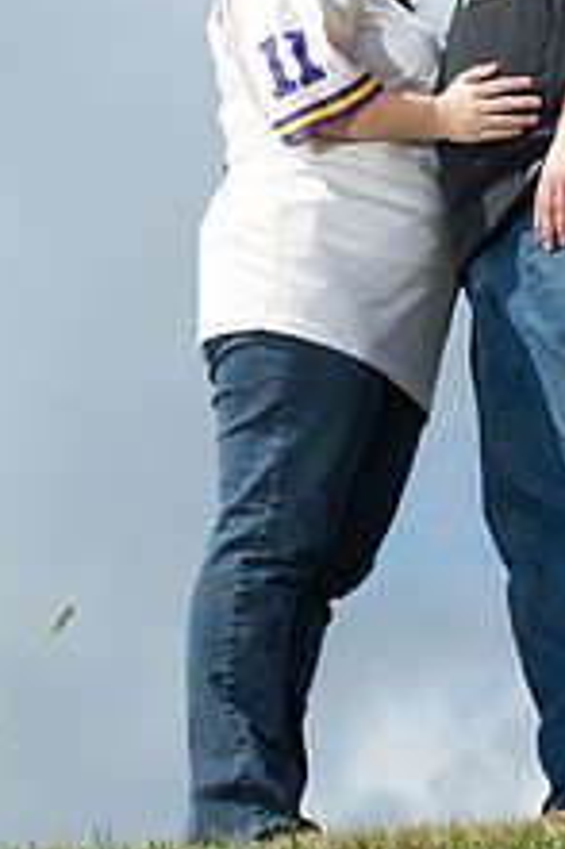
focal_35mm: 224
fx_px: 5281
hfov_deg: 6.1
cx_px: 471
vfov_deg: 9.2
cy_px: 77
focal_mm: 110
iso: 200
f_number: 6.3
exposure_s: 1/250
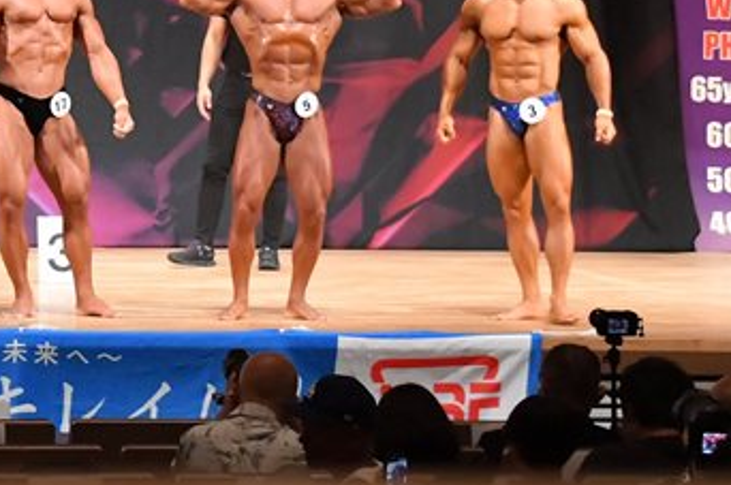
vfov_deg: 5.6
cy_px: -9
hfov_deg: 8.4
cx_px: -42
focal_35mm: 245
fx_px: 4968
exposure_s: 1/400
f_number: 5.6
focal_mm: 72
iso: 10000
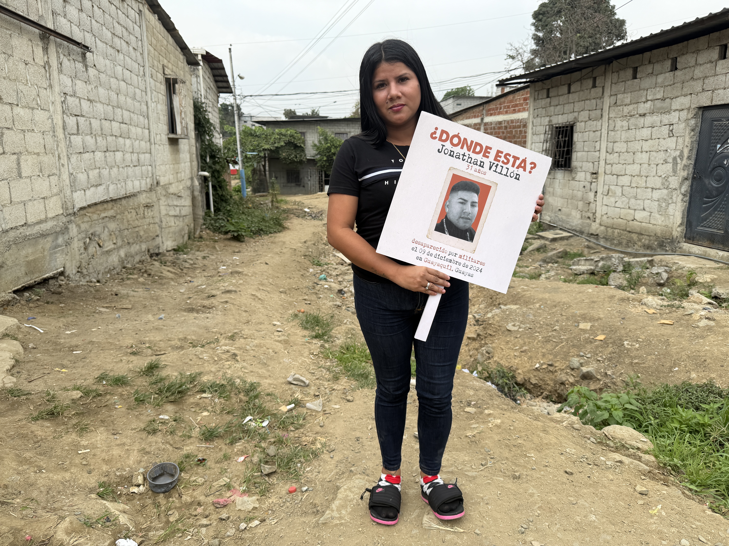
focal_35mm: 24
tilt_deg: -13.4
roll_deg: -0.5
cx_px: 364
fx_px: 505
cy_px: 273
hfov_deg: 71.6
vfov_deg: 56.8
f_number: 1.78
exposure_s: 1/2525
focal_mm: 6.76
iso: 80
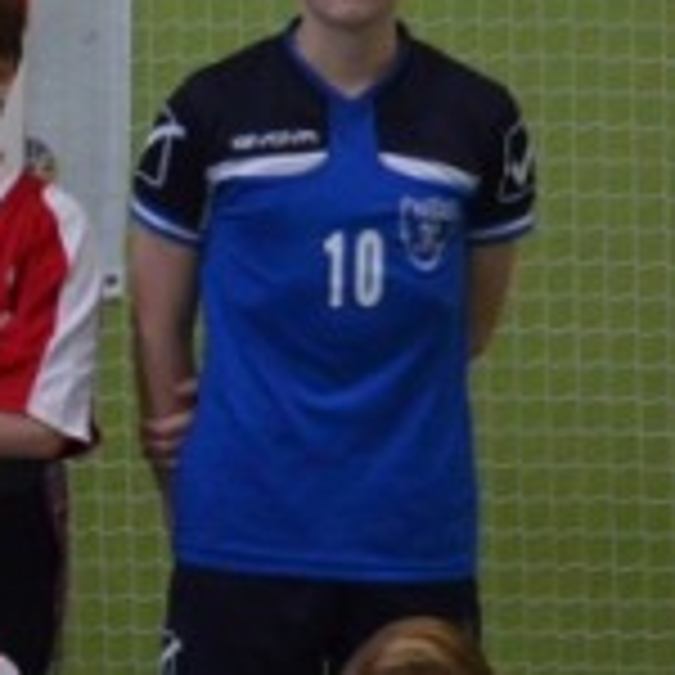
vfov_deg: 6.3
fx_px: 6111
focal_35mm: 277
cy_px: 63
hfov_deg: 6.0
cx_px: -1134
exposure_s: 1/100
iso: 1600
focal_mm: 32
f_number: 4.2
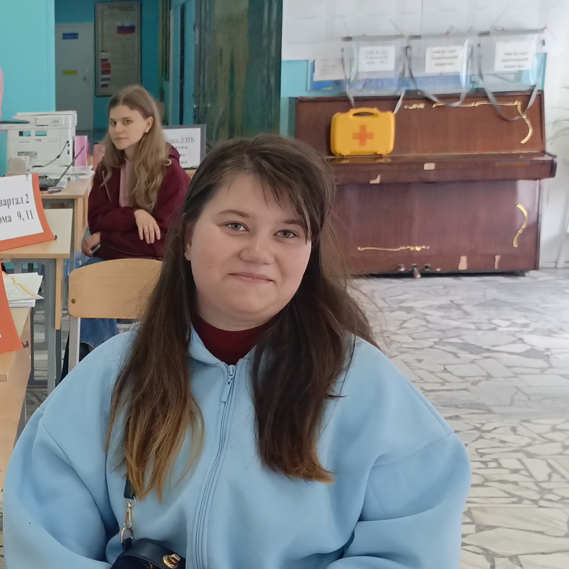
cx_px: -64
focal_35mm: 65
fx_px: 1209
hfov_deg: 24.6
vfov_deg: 26.3
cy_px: 398
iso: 316
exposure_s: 1/99.9
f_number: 1.7
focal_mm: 5.25
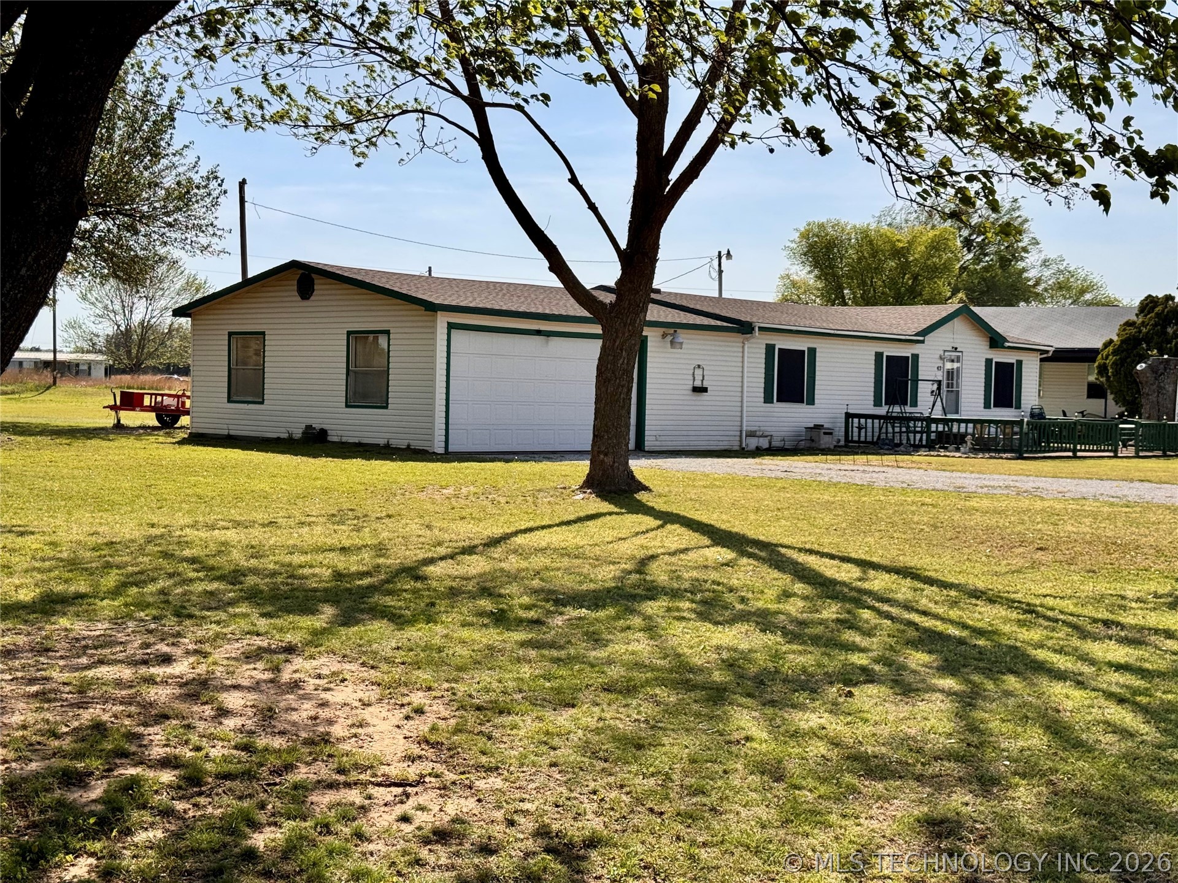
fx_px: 1633
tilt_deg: -1.7
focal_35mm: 48
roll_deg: -1.5
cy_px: 442
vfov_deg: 30.3
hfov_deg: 39.7
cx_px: 589
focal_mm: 6.76
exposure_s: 1/7092
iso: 64
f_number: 1.78
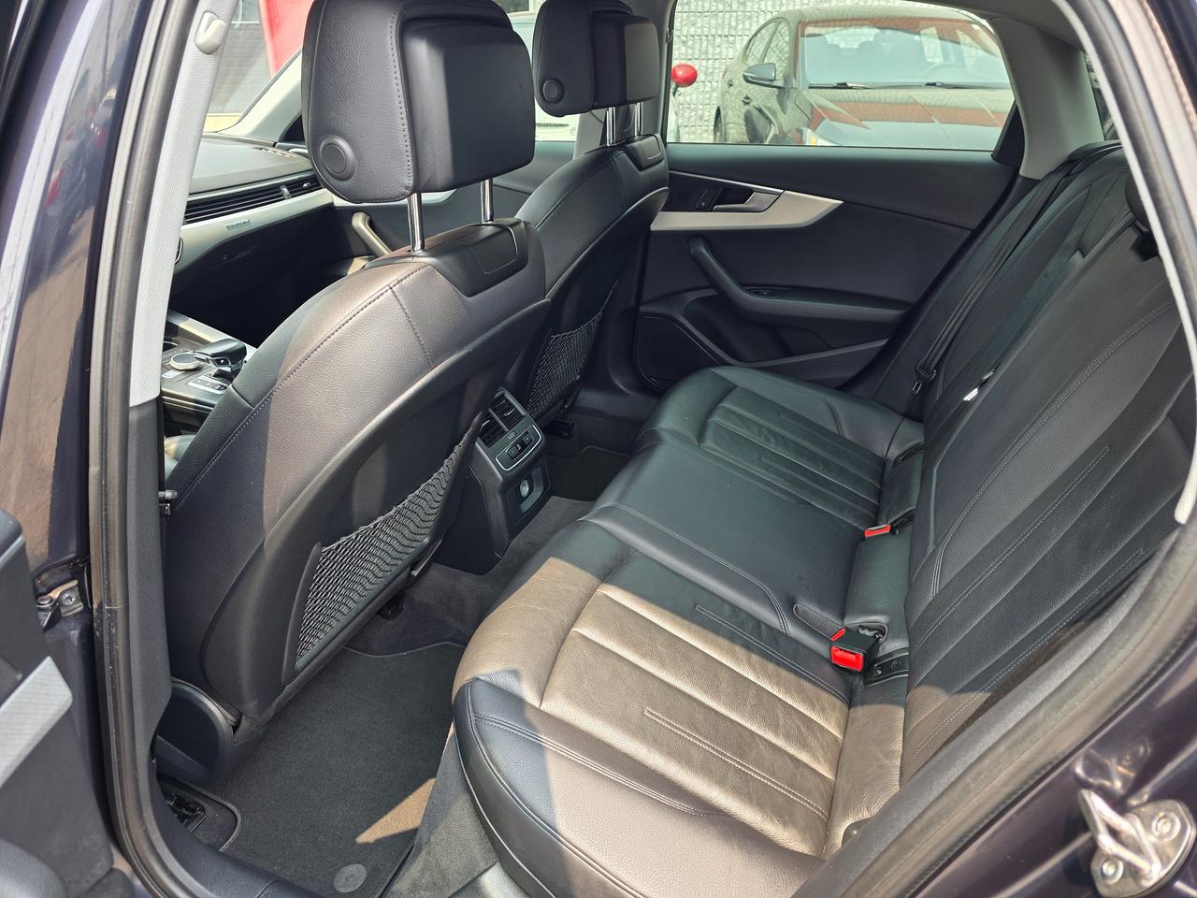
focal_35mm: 23
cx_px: 598
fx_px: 795
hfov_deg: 73.9
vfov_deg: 58.9
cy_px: 449
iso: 25
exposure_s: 1/120
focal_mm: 6.3
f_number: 1.7
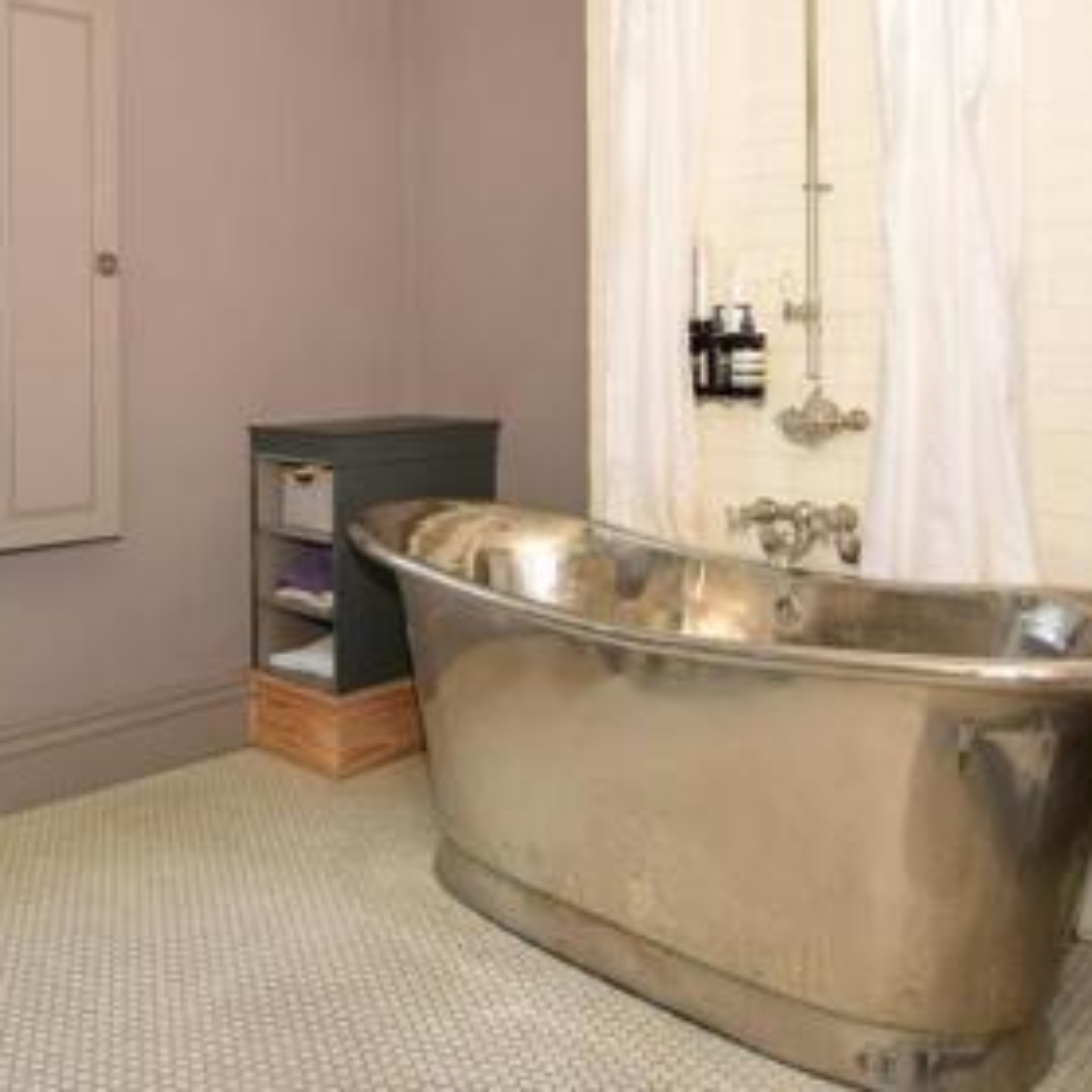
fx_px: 1071
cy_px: 350
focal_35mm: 30
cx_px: 427
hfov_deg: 53.6
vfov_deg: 52.8
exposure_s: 1/200
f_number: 11
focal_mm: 10
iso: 400
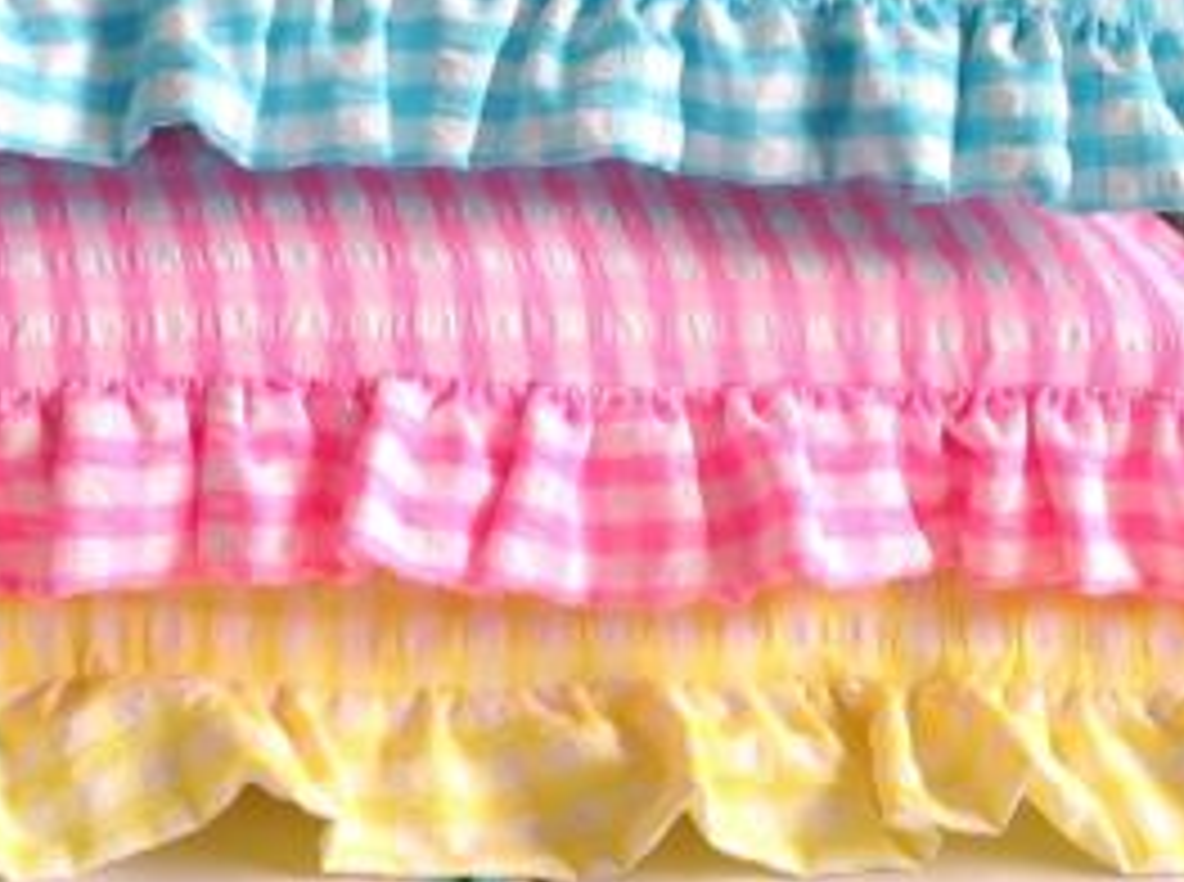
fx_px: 3071
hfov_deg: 21.7
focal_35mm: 90
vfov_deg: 16.2
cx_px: 331
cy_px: 189
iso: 50
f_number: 2.4
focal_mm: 4.28
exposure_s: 1/191
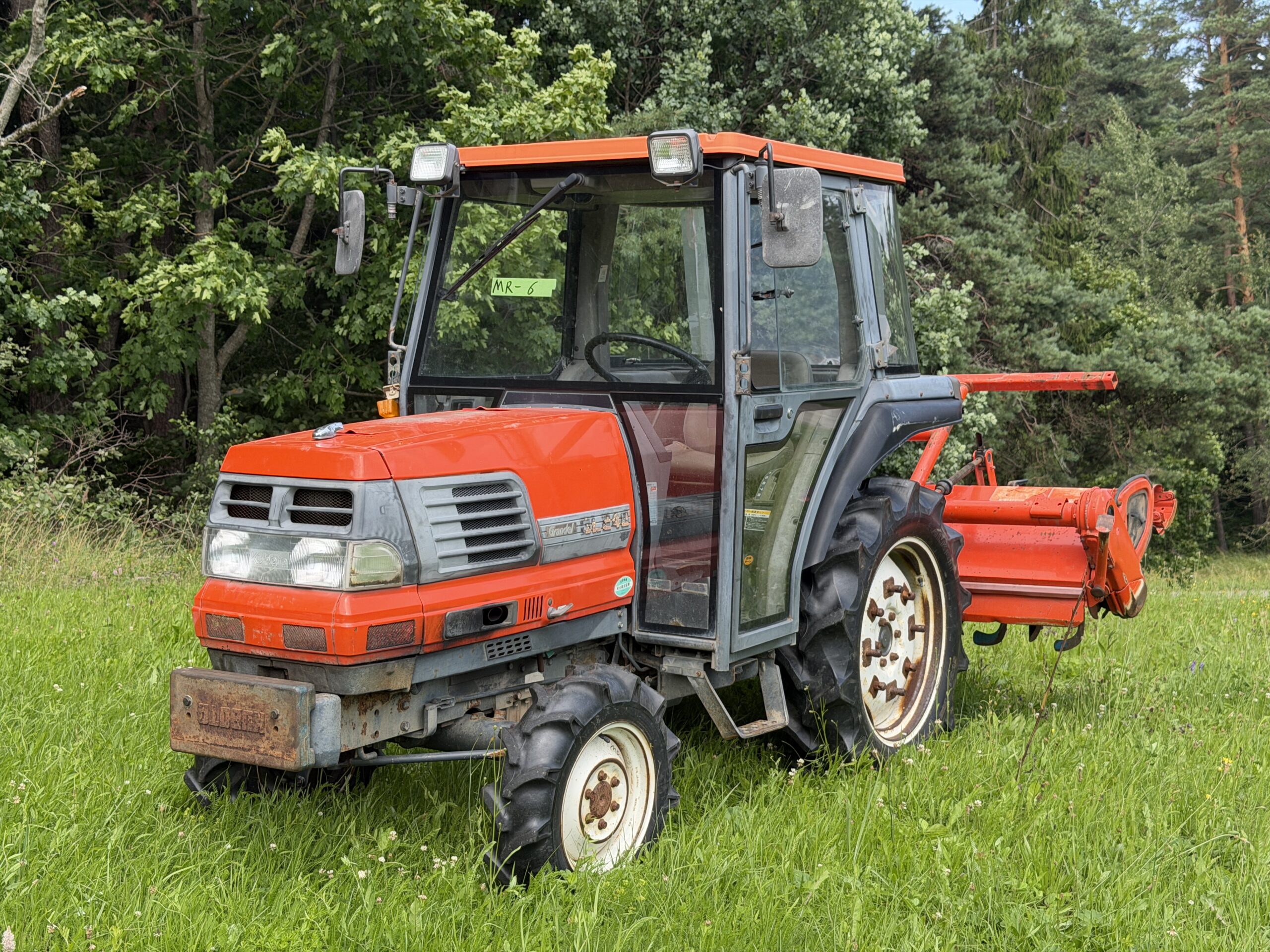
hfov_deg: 39.7
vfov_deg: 30.3
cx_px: 635
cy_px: 476
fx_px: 1761
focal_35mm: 48
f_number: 1.78
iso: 64
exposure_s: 1/1242
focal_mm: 6.76
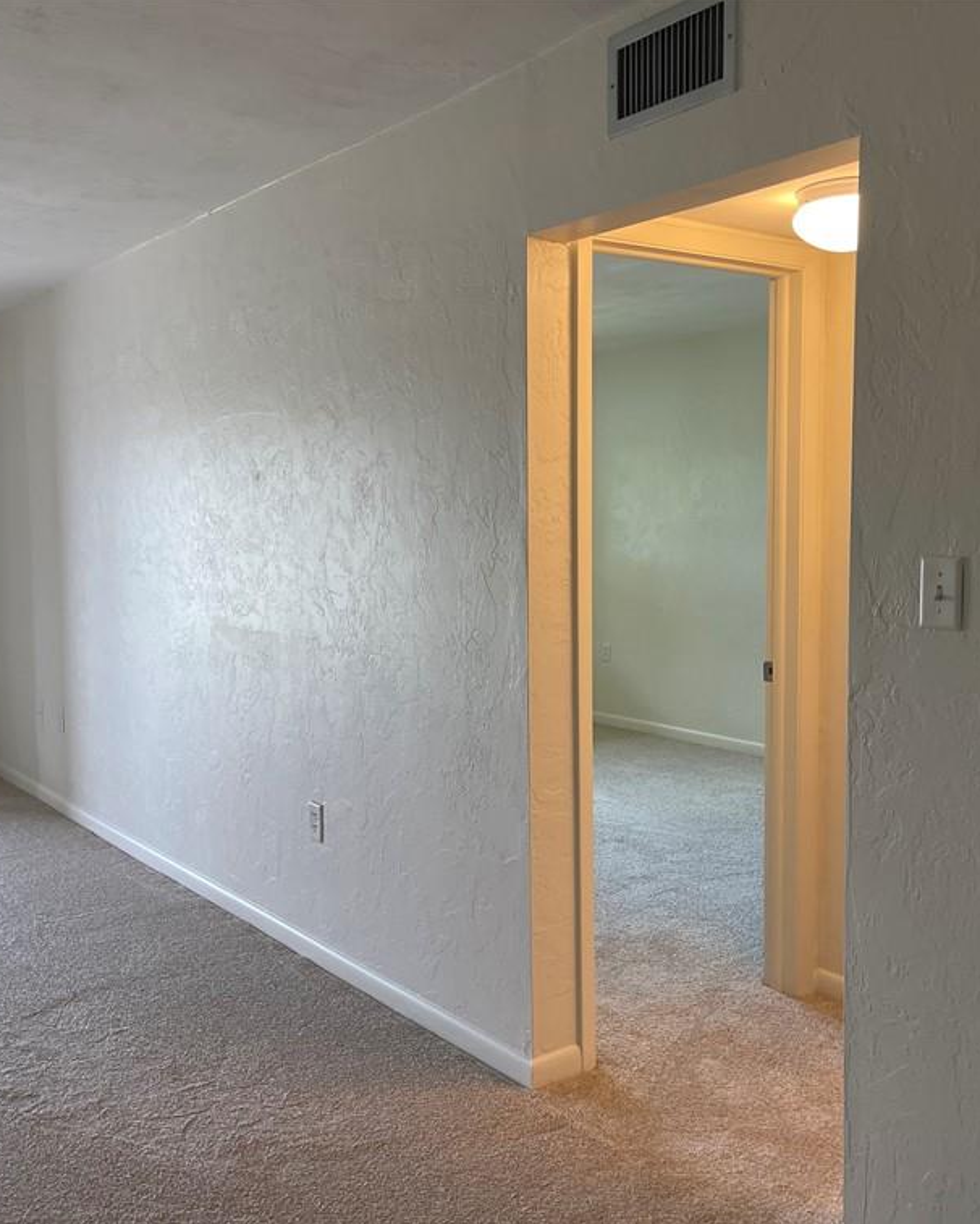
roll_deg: +0.9
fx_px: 1196
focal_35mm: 33
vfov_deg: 54.2
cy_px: 616
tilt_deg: -4.8
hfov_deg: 44.5
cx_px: 469
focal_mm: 5.1
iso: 125
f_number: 1.6
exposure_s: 1/120
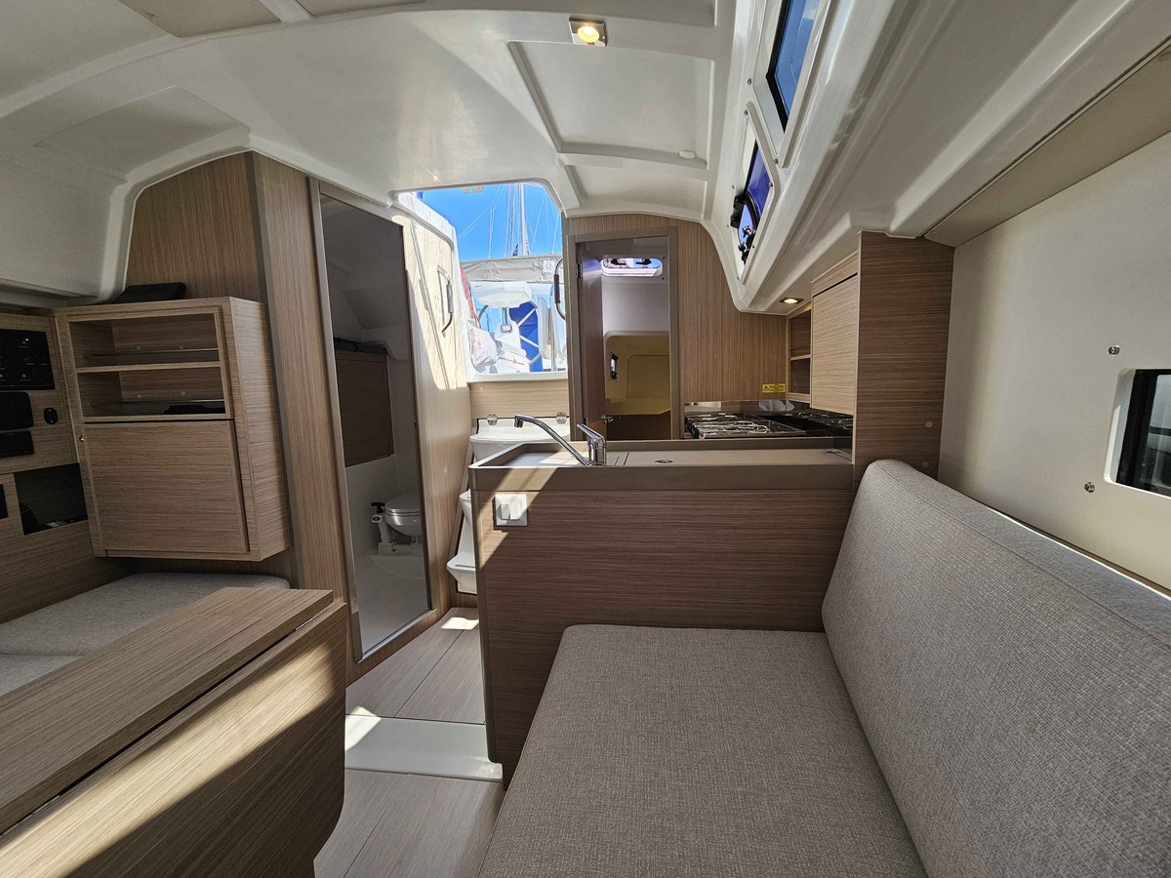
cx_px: 586
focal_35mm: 13
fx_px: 440
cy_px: 439
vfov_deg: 89.9
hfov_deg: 106.2
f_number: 2.2
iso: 50
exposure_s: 1/188
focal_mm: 2.2
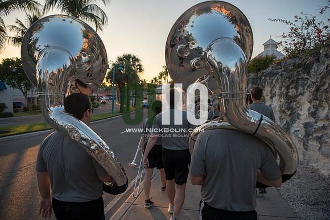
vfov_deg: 53.2
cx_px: 165
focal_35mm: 24
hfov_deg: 73.7
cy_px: 110
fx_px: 220
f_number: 3.5
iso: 250
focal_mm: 24
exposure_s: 1/800
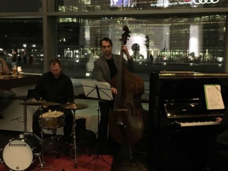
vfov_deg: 35.1
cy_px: 87
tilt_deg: -6.7
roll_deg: -0.6
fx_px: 270
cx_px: 115
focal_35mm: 41
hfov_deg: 45.8
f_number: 2.2
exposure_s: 1/17
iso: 250
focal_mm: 4.15
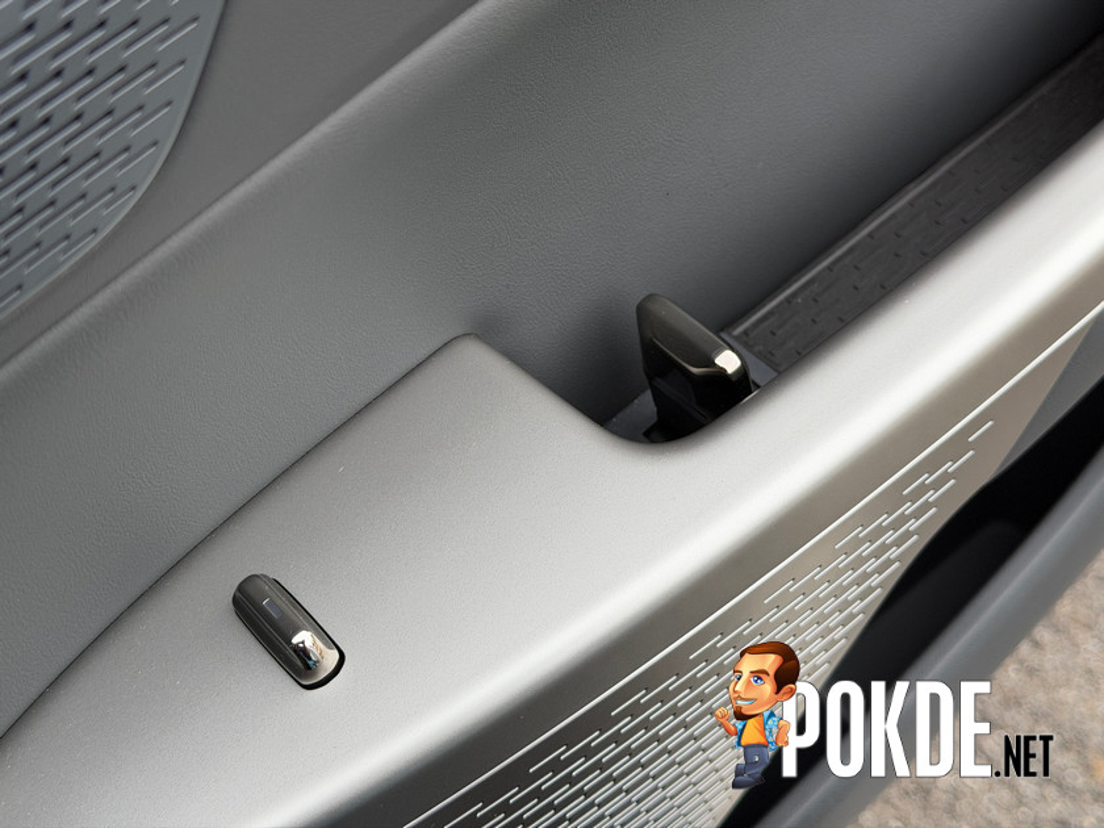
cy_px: 414
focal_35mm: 48
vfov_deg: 30.3
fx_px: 1531
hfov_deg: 39.7
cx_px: 552
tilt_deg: -51.8
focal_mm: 6.76
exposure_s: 1/271
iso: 64
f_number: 1.78
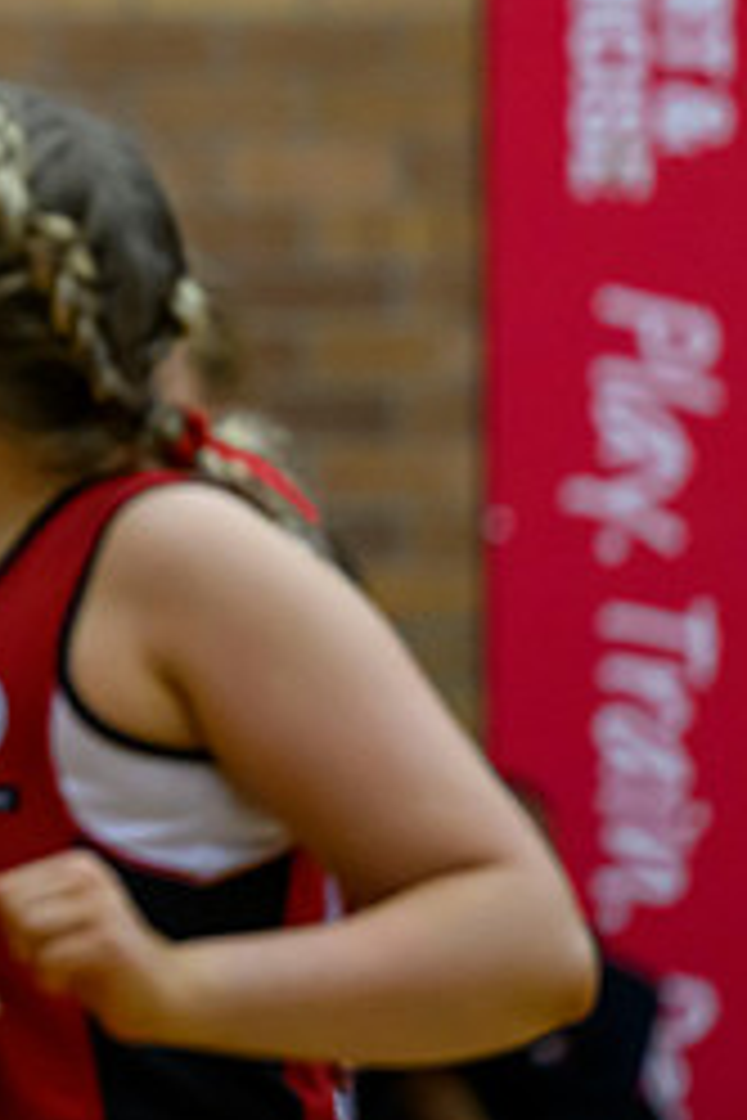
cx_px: -244
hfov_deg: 2.6
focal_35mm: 536
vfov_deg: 3.8
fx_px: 16682
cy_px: 371
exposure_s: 1/800
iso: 4000
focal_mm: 190
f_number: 3.2
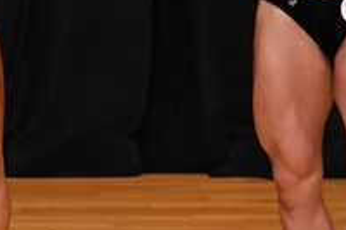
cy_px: -47
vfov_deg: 1.3
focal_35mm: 1047
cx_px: -226
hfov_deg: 2.0
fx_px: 10054
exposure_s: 1/400
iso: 3200
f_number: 5.6
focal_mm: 180
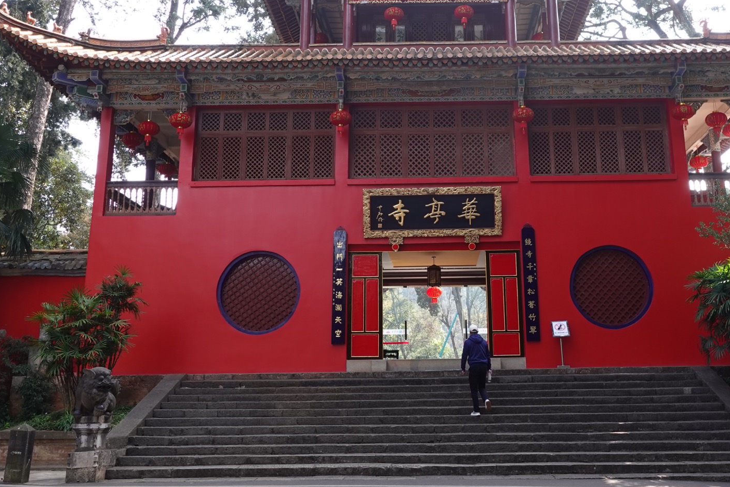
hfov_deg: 47.2
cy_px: 162
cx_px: 427
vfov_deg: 32.4
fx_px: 831
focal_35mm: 41
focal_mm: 9.4
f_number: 4
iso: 125
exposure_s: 1/80
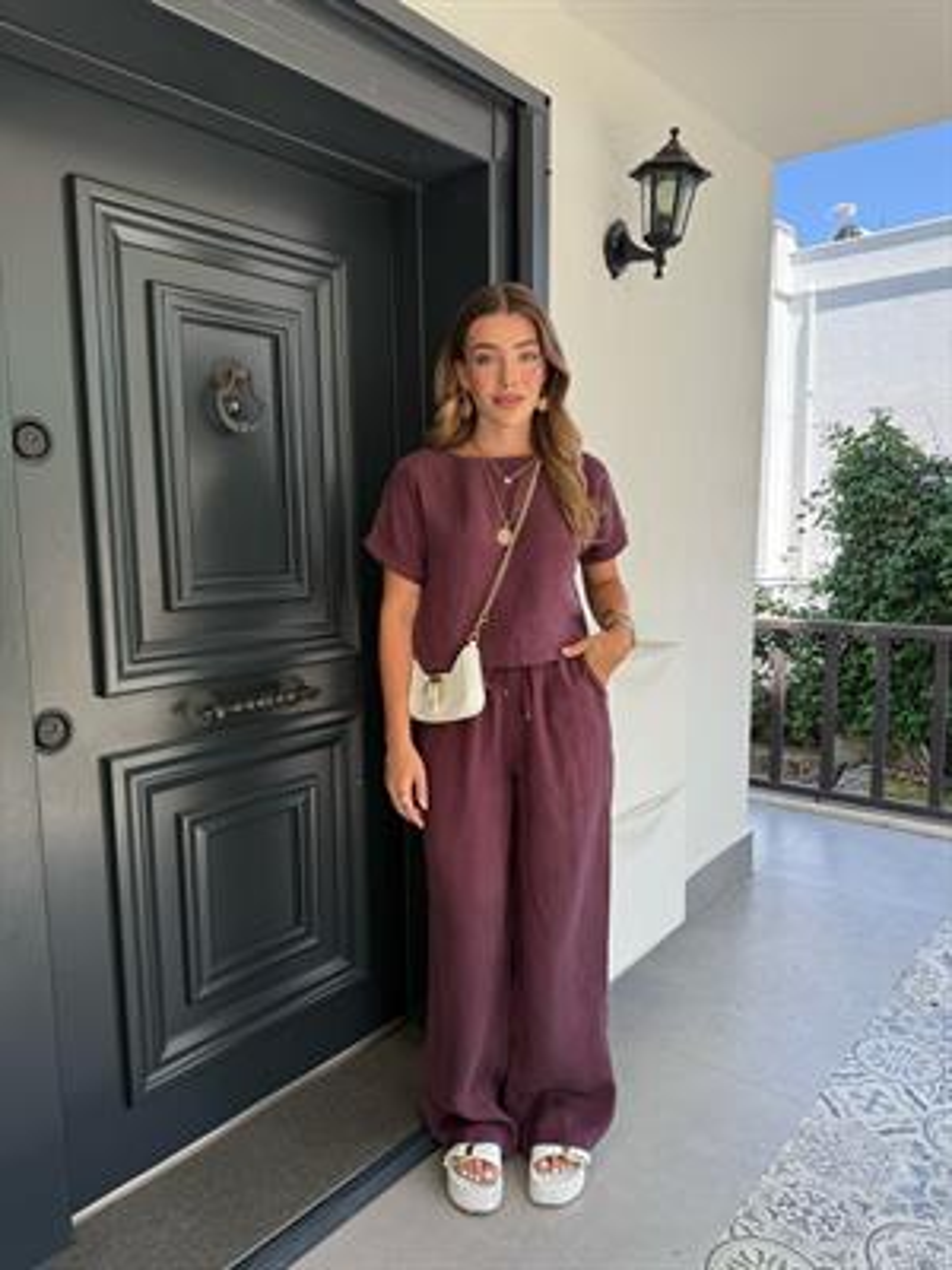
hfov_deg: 56.8
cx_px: 476
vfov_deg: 71.6
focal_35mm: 24
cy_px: 635
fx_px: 880
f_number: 1.78
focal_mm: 6.76
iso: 80
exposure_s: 1/464
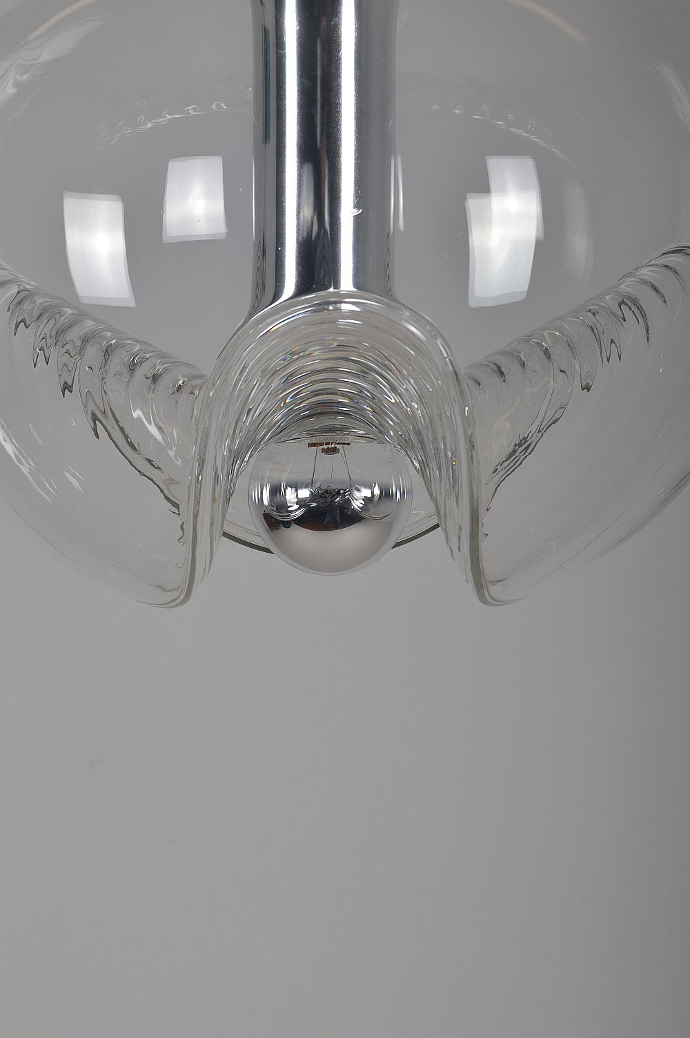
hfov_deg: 13.0
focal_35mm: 105
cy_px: 519
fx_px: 3024
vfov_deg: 19.5
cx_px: 345
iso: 100
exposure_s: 1/160
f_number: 22
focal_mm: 70
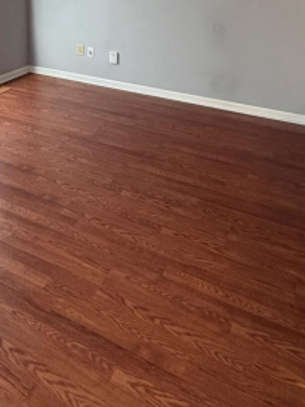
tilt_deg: -9.0
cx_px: 107
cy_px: 17
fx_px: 400
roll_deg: -0.7
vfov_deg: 46.7
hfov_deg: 41.3
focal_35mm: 34
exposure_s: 1/60
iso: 320
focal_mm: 2.22
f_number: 2.2
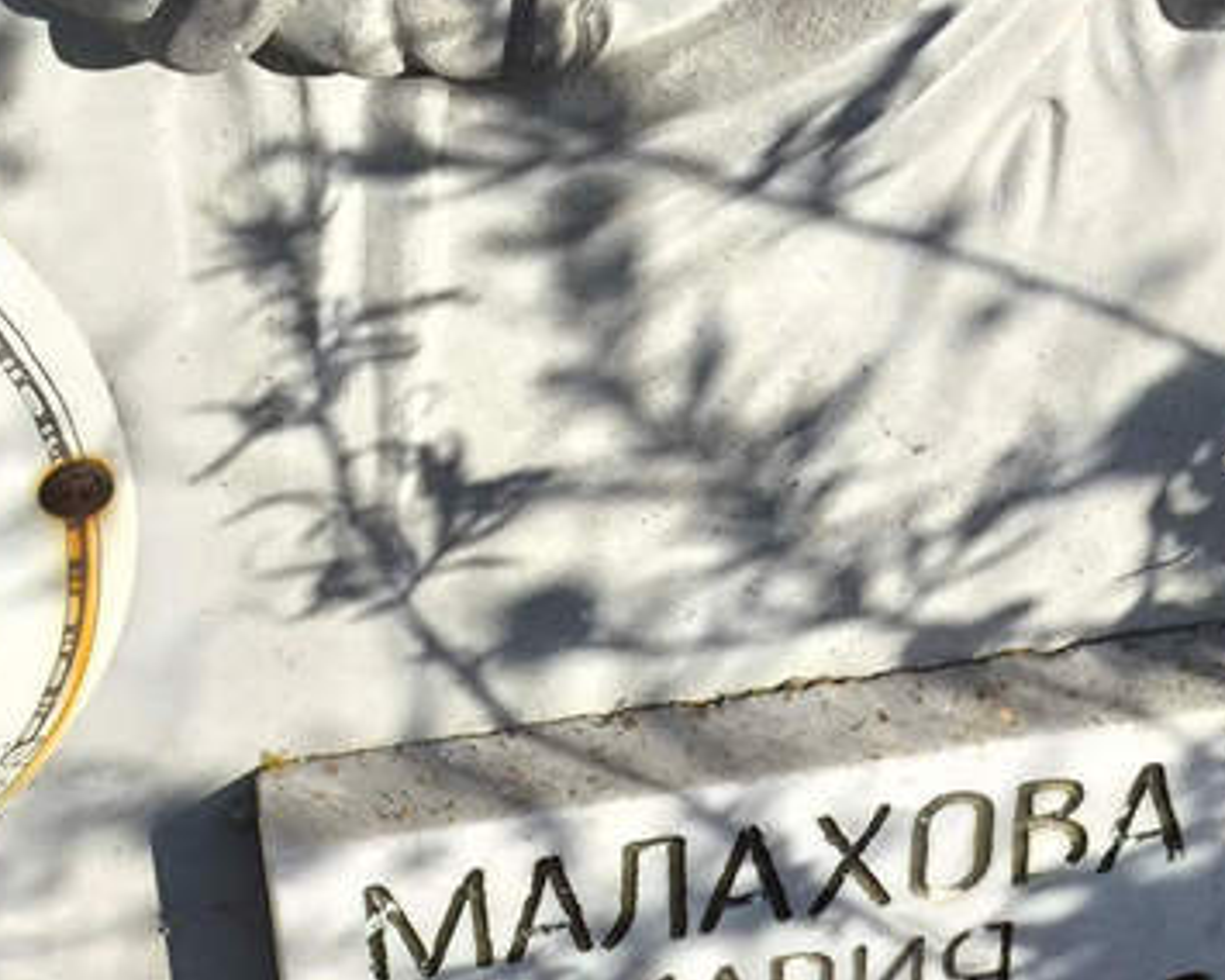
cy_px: 970
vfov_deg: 13.8
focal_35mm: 110
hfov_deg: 17.5
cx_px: 612
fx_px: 3988
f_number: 1.7
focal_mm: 4.71
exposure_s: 1/1201
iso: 50
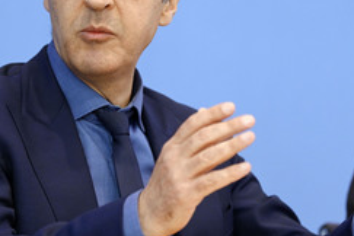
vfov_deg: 6.7
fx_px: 2006
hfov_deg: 10.1
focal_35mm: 204
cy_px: 51
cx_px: 270
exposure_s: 1/1000
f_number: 4
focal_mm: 110
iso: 2000
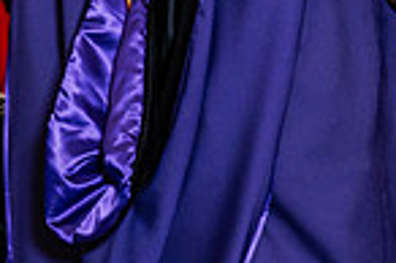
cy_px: -210
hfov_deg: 7.4
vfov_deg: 4.9
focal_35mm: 278
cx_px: 458
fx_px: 3055
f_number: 4.5
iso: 1250
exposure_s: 1/200
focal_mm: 70
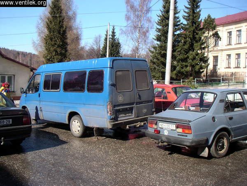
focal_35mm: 38
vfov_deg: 37.7
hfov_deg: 49.0
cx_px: 124
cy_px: 93
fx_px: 271
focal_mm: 6
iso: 50
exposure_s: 1/600
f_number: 2.8
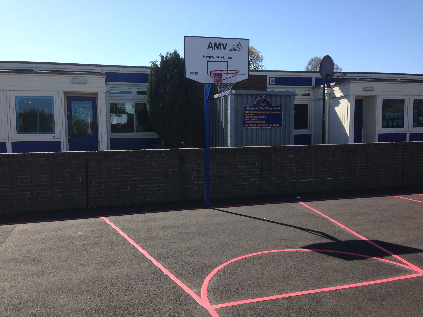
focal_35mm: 33
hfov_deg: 55.4
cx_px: 212
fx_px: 403
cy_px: 158
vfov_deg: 42.9
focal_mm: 4.12
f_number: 2.4
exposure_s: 1/1290
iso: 50
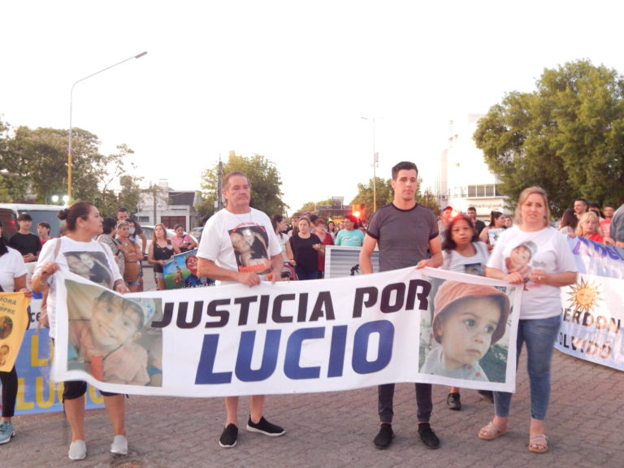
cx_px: 312
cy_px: 234
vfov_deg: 40.7
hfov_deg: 52.6
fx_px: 631
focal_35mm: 35
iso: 200
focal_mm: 6.1
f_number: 3.3
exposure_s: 1/2.5
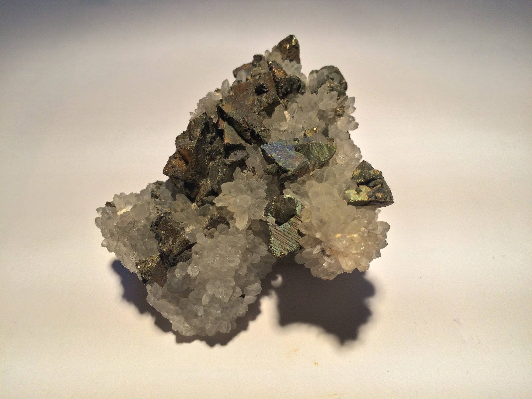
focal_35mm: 29
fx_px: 446
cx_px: 266
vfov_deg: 48.2
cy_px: 200
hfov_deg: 61.7
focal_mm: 4.15
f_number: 2.2
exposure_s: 1/178
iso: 32
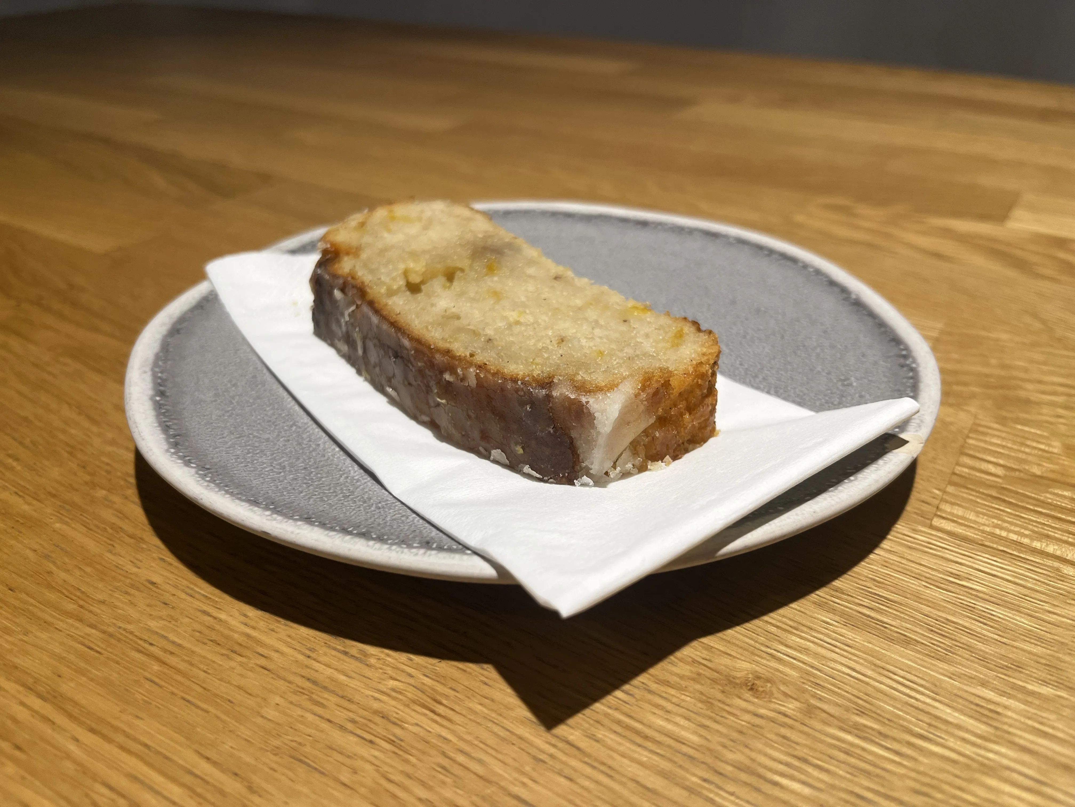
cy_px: 404
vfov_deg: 53.1
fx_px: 807
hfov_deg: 67.3
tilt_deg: -31.0
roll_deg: +0.5
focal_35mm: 26
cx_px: 538
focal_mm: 5.1
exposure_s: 1/100
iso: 100
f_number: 1.6
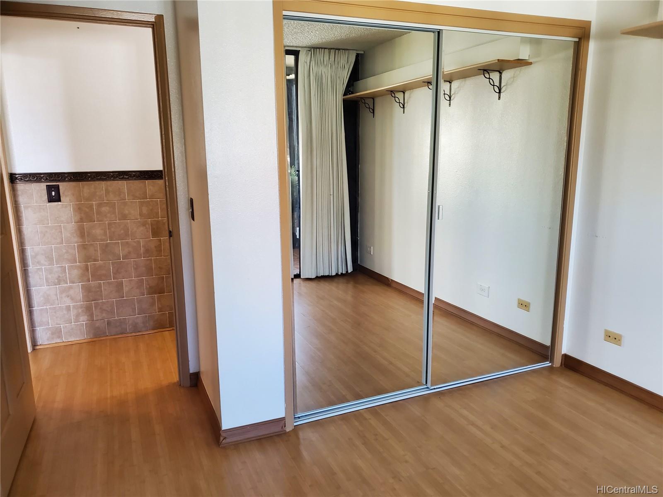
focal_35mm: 26
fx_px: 498
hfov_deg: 67.3
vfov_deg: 53.1
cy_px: 248
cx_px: 332
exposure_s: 1/59
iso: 250
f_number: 1.5
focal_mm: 4.3
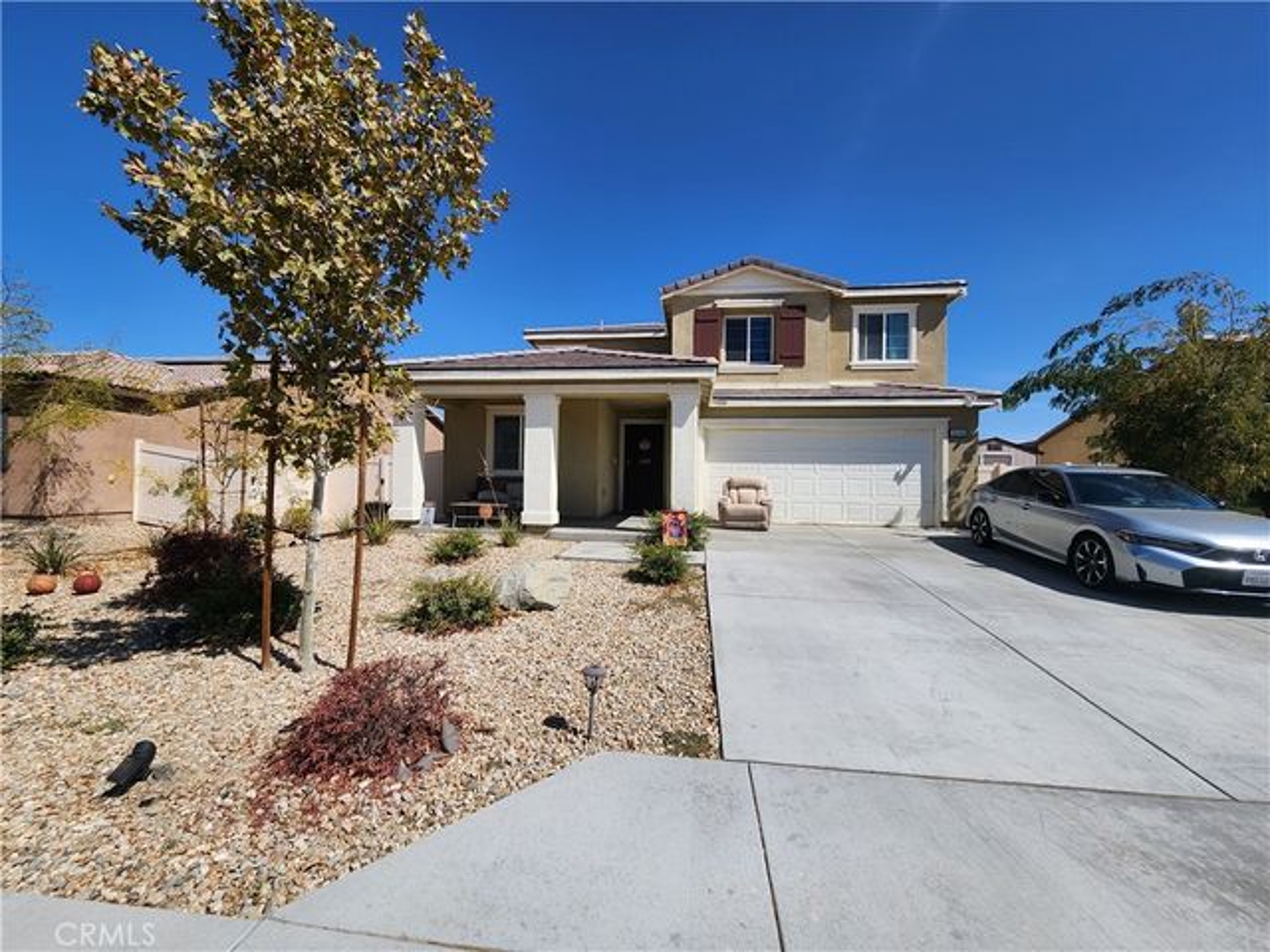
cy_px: 476
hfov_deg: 106.2
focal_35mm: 13
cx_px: 635
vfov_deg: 89.9
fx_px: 477
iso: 50
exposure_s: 1/2913
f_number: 2.2
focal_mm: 2.2
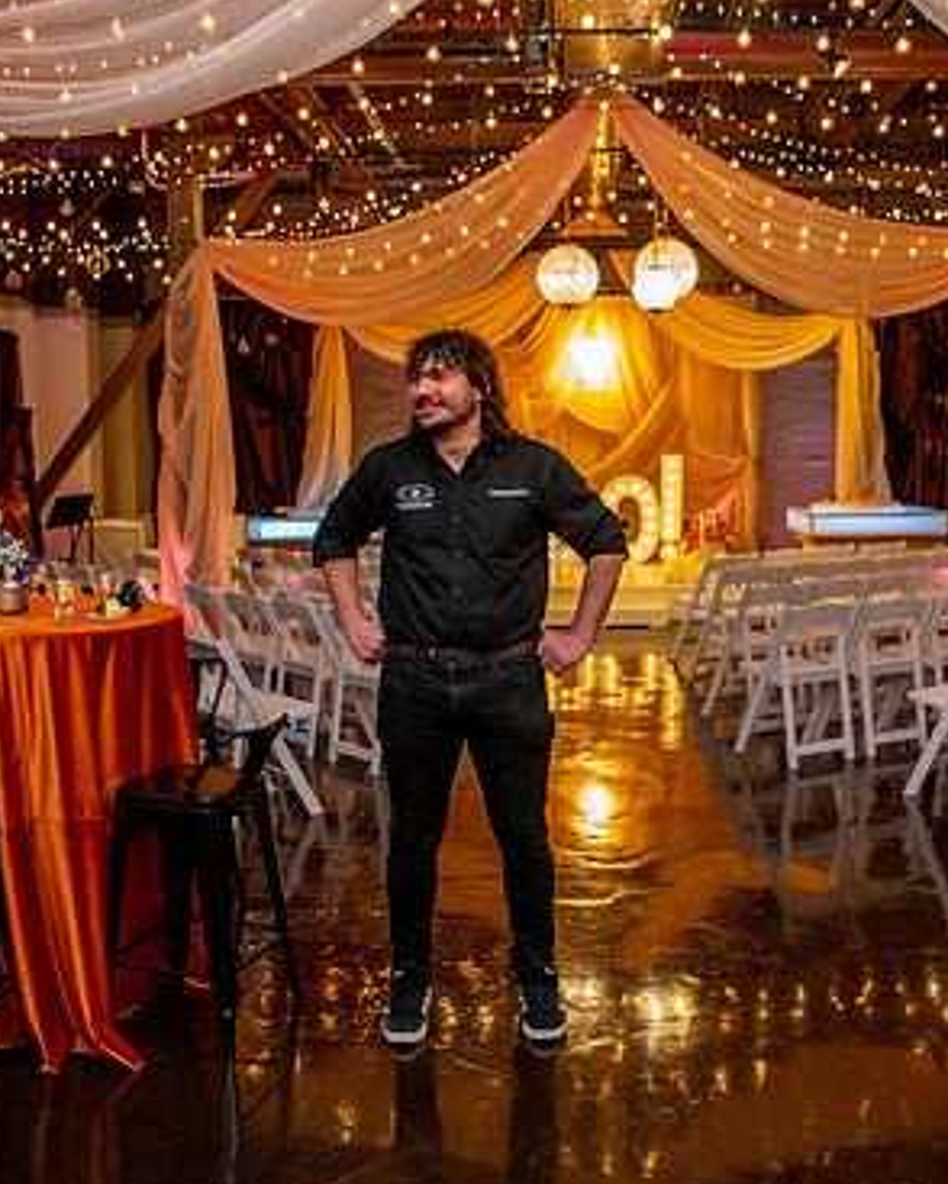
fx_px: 1262
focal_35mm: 36
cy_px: 587
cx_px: 551
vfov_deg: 50.3
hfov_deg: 41.1
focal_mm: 24
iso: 2500
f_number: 2.8
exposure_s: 1/160
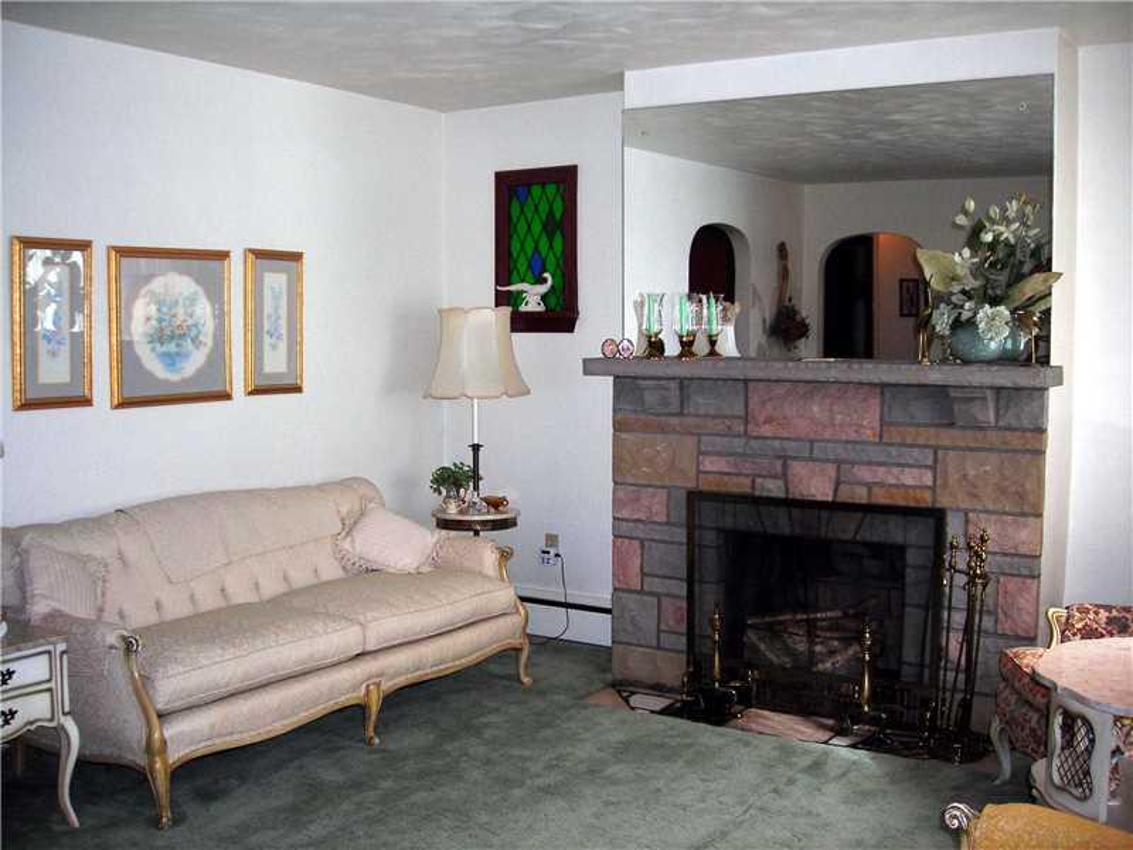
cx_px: 566
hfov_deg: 49.0
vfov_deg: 37.7
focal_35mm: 38
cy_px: 425
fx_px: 1244
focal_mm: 6.3
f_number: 3.2
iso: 71
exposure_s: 1/60.1
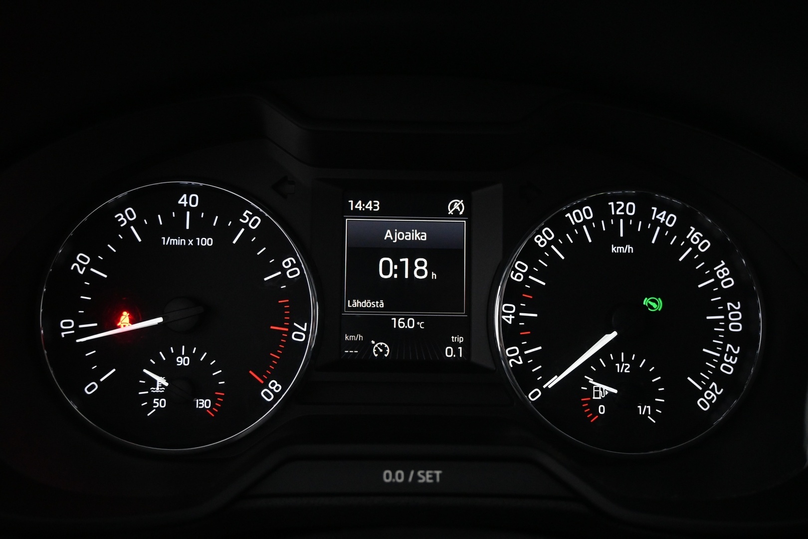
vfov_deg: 39.1
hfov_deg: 56.1
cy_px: 270
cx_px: 404
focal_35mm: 34
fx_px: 757
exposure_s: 1/40
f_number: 4
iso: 3600
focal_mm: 22.5
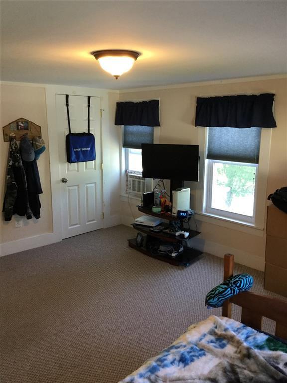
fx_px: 343
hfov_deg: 45.4
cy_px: 192
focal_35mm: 31
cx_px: 144
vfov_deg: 58.4
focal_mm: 3.3
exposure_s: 1/30
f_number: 2.4
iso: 80
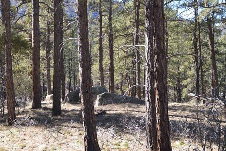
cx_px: 71
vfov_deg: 27.3
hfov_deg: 39.8
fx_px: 307
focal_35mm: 49
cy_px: 50
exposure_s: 1/125
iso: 140
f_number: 5.6
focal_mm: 18
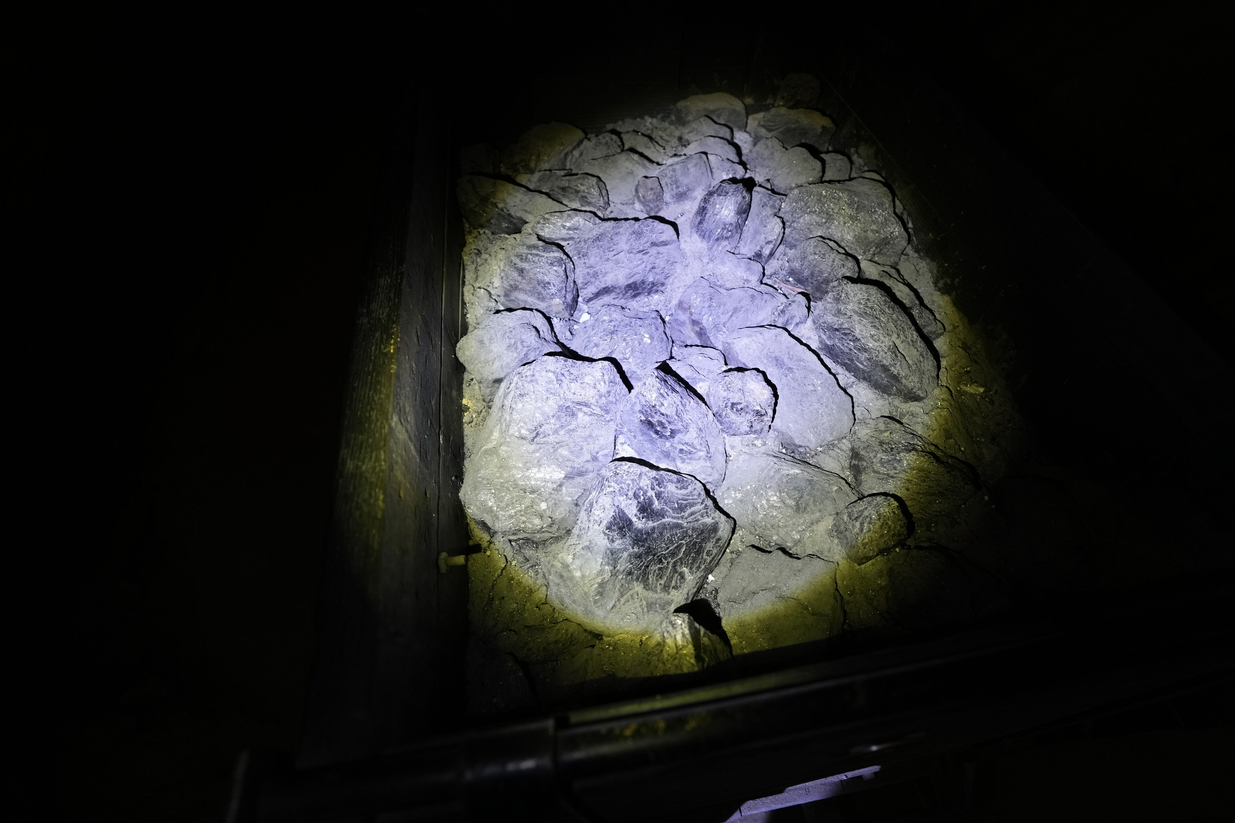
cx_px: 618
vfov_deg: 73.7
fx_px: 549
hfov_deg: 96.7
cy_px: 412
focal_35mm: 16
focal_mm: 16
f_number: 2.8
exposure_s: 1/30
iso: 1000
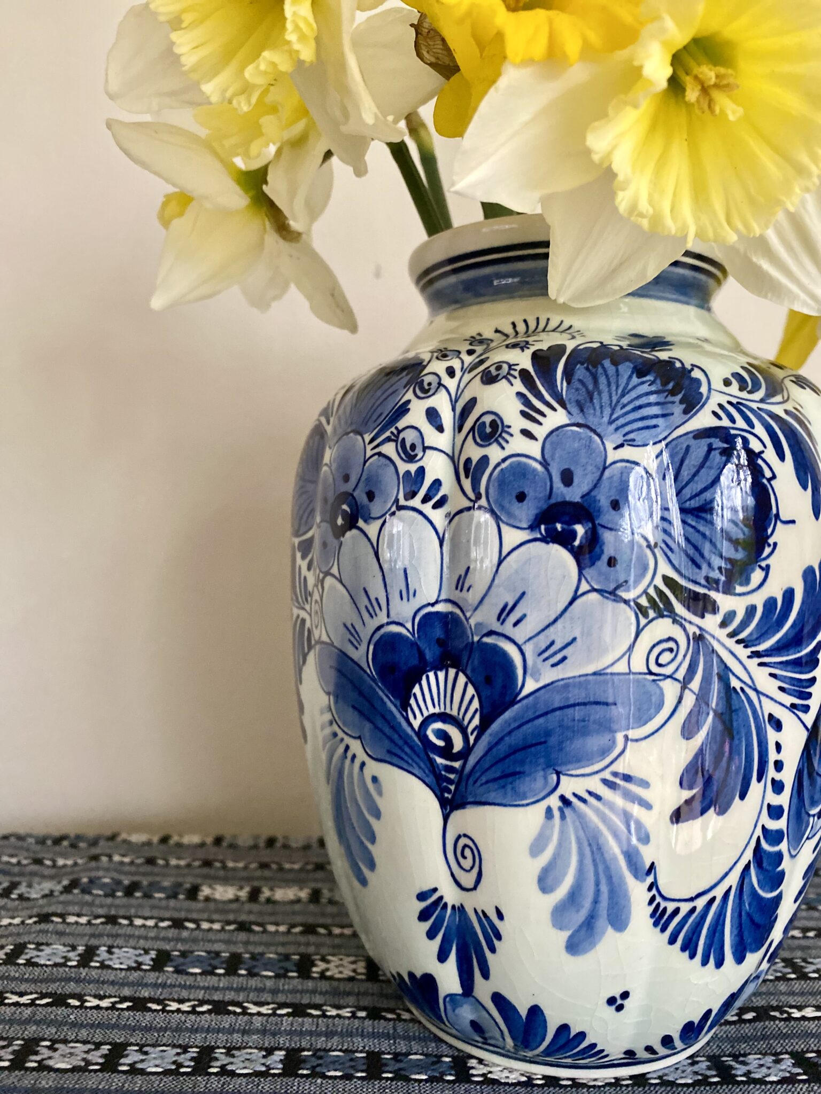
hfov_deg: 53.1
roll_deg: -0.9
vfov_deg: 67.3
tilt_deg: -0.1
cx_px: 410
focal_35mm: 26
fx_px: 822
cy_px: 547
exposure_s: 1/46
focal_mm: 4.25
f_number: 1.8
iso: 500
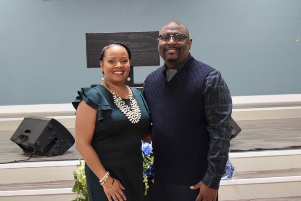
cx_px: 161
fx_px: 477
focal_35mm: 57
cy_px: 96
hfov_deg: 35.0
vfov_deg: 23.8
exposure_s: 1/160
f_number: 4.2
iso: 3200
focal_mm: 30
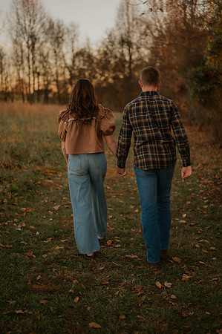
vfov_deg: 39.6
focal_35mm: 50
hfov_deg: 26.9
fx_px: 464
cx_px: 111
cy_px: 167
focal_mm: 50
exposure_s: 1/125
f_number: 1.8
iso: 100
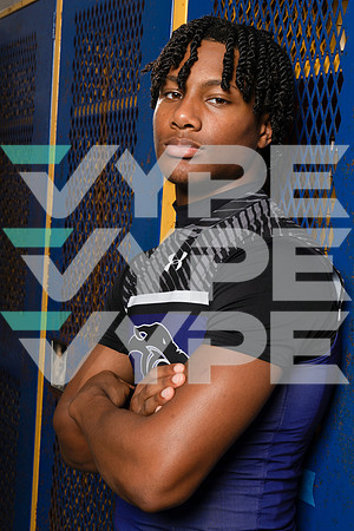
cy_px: 266
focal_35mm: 56
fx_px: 826
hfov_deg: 24.2
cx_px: 177
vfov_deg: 35.6
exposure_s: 1/250
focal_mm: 56
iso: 125
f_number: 11
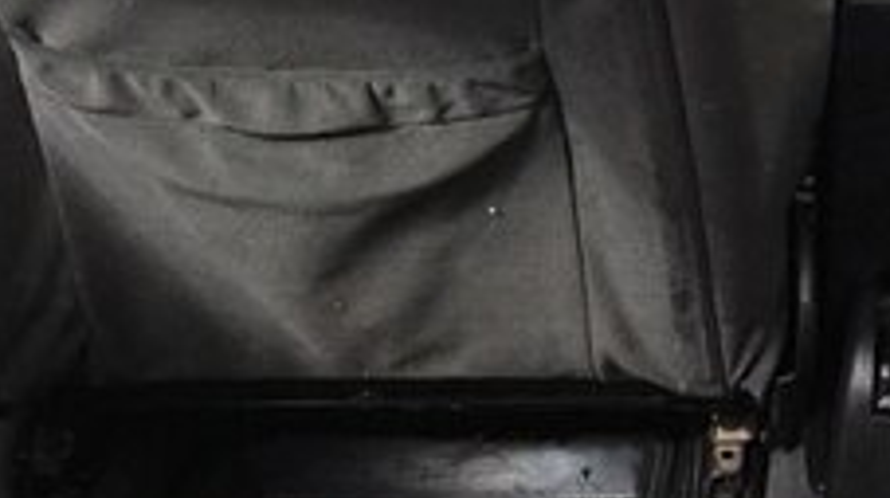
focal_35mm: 92
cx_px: 929
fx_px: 2168
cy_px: -422
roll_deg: -2.4
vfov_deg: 12.0
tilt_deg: -17.4
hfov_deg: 22.2
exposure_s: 1/100
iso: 25
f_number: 2.2
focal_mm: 4.15
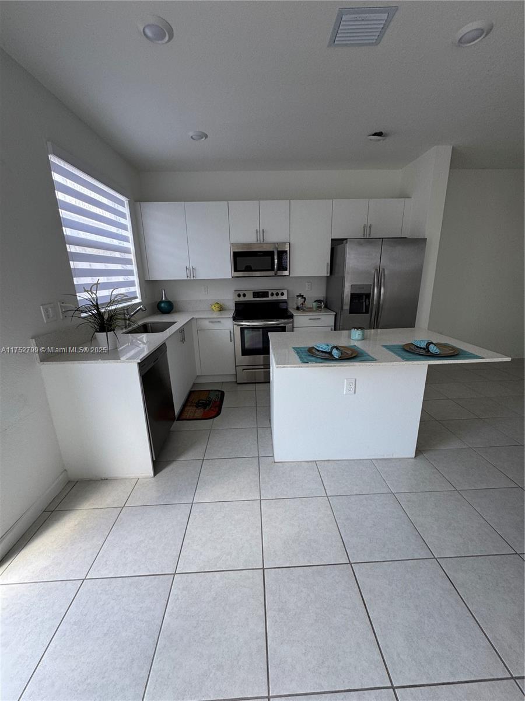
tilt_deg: -15.2
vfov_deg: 102.1
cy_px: 350
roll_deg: +1.7
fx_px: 283
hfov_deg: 85.7
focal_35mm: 14
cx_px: 262
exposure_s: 1/99
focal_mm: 2.22
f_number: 2.2
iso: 125
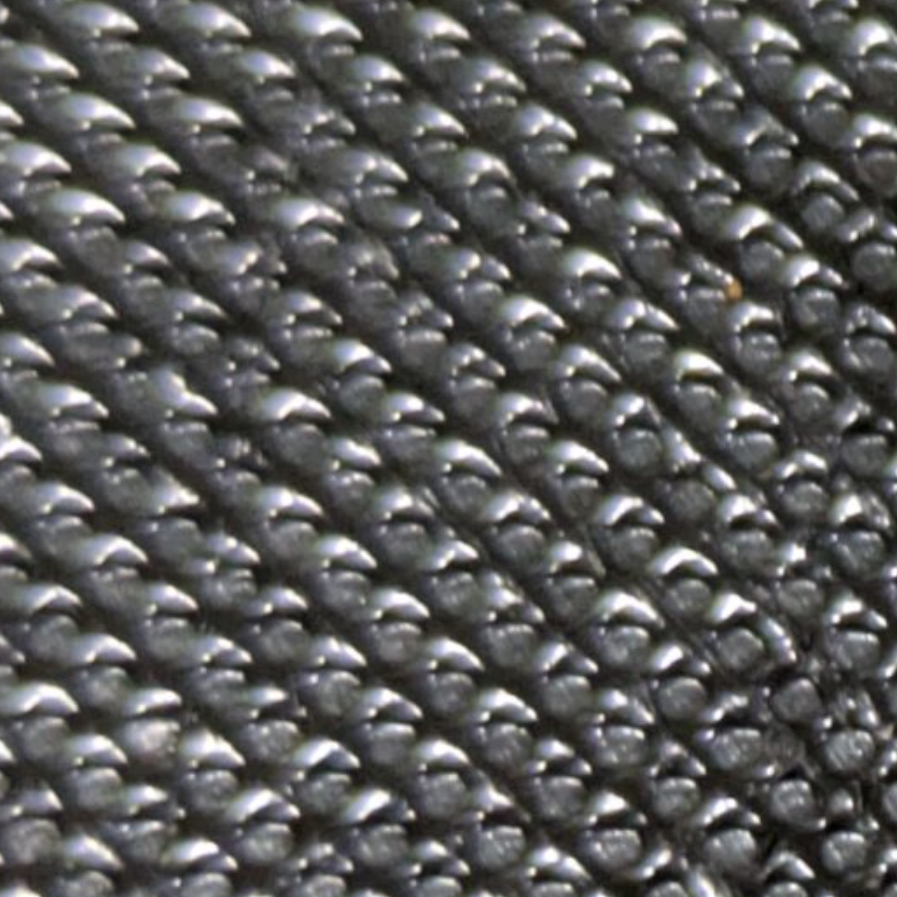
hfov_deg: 7.3
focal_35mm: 225
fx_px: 6596
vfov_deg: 7.8
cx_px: 2109
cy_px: 357
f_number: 1.89
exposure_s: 1/24
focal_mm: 5.43
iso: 530
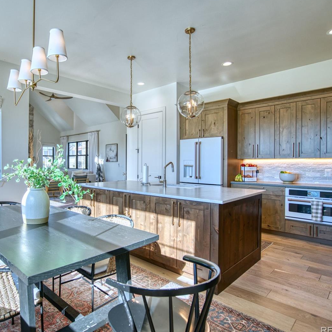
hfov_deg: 70.5
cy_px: 166
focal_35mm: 21
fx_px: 228
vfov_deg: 72.1
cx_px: 116
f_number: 4
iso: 500
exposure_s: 1/320
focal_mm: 16
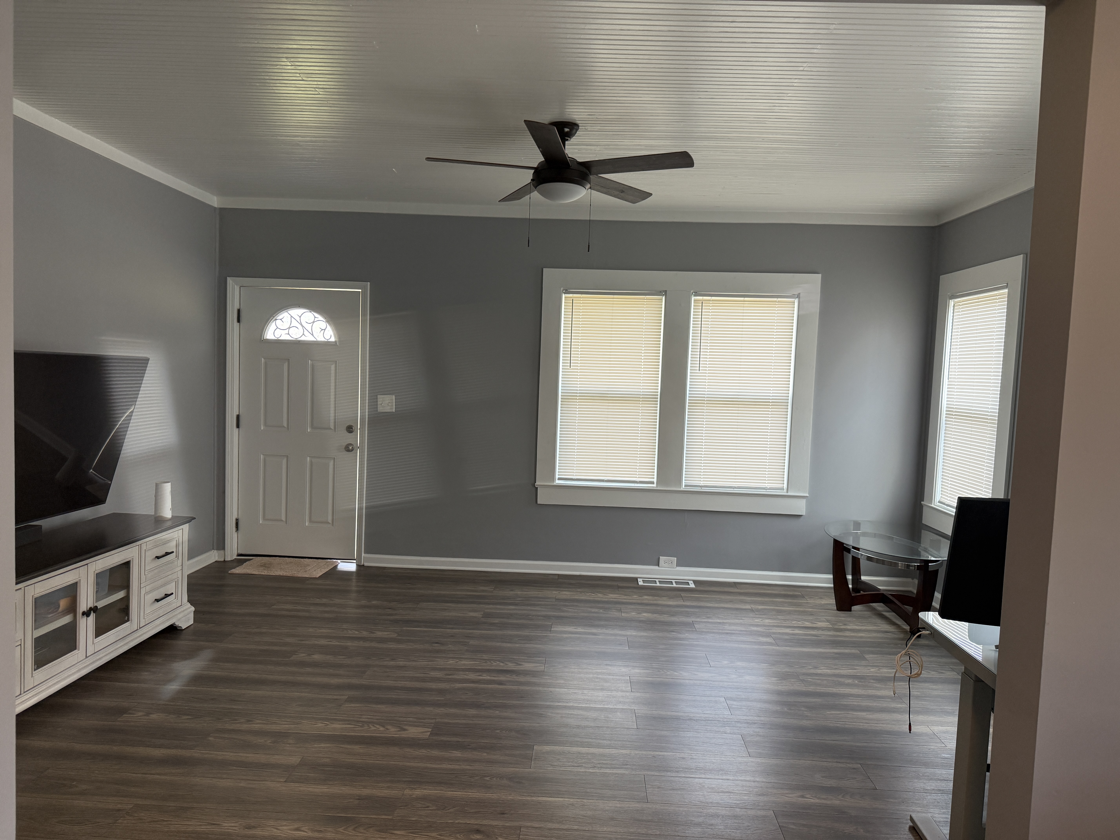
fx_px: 777
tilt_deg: -3.2
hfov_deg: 71.6
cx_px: 560
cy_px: 420
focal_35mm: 24
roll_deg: -2.0
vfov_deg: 56.8
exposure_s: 1/60
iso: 160
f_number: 1.78
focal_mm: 6.76
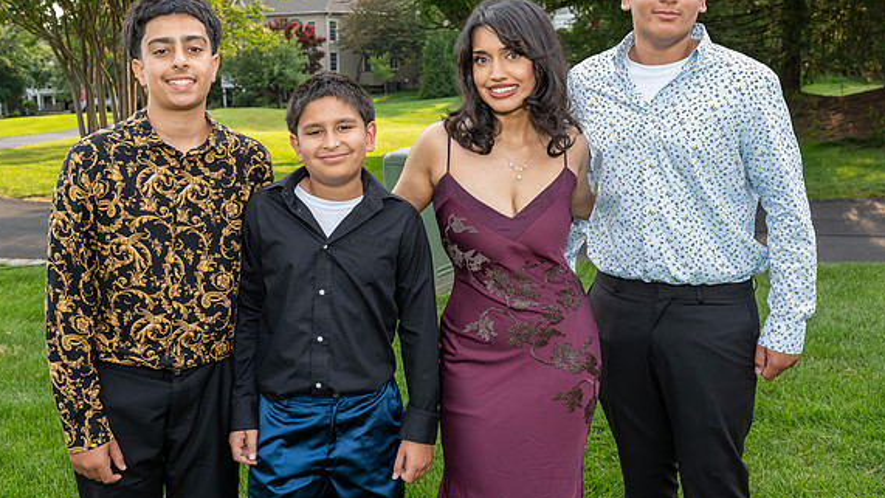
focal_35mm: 39
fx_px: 915
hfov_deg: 51.6
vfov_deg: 30.3
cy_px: 195
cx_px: 469
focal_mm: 33
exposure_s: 1/250
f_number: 7.1
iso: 800
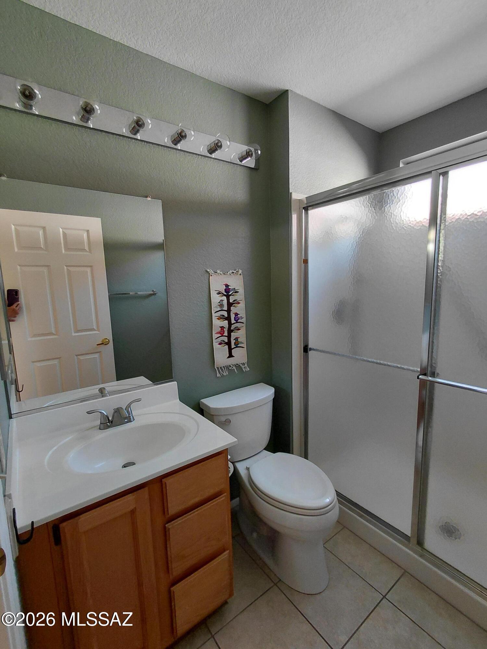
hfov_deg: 78.1
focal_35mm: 16
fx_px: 300
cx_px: 244
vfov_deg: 94.5
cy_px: 324
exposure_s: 1/60
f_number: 2.2
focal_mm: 1.64
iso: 100
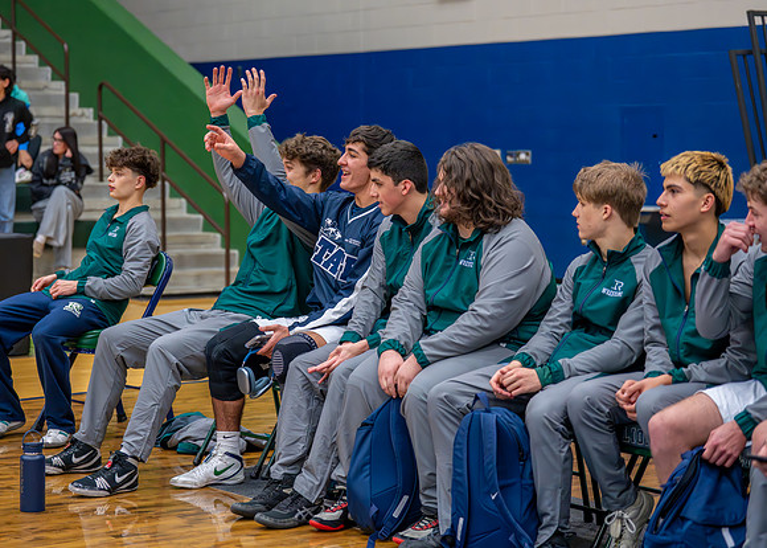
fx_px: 1838
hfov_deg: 23.5
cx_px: 312
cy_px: 251
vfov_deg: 16.9
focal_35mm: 84
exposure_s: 1/640
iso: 4000
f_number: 2.8
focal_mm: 72
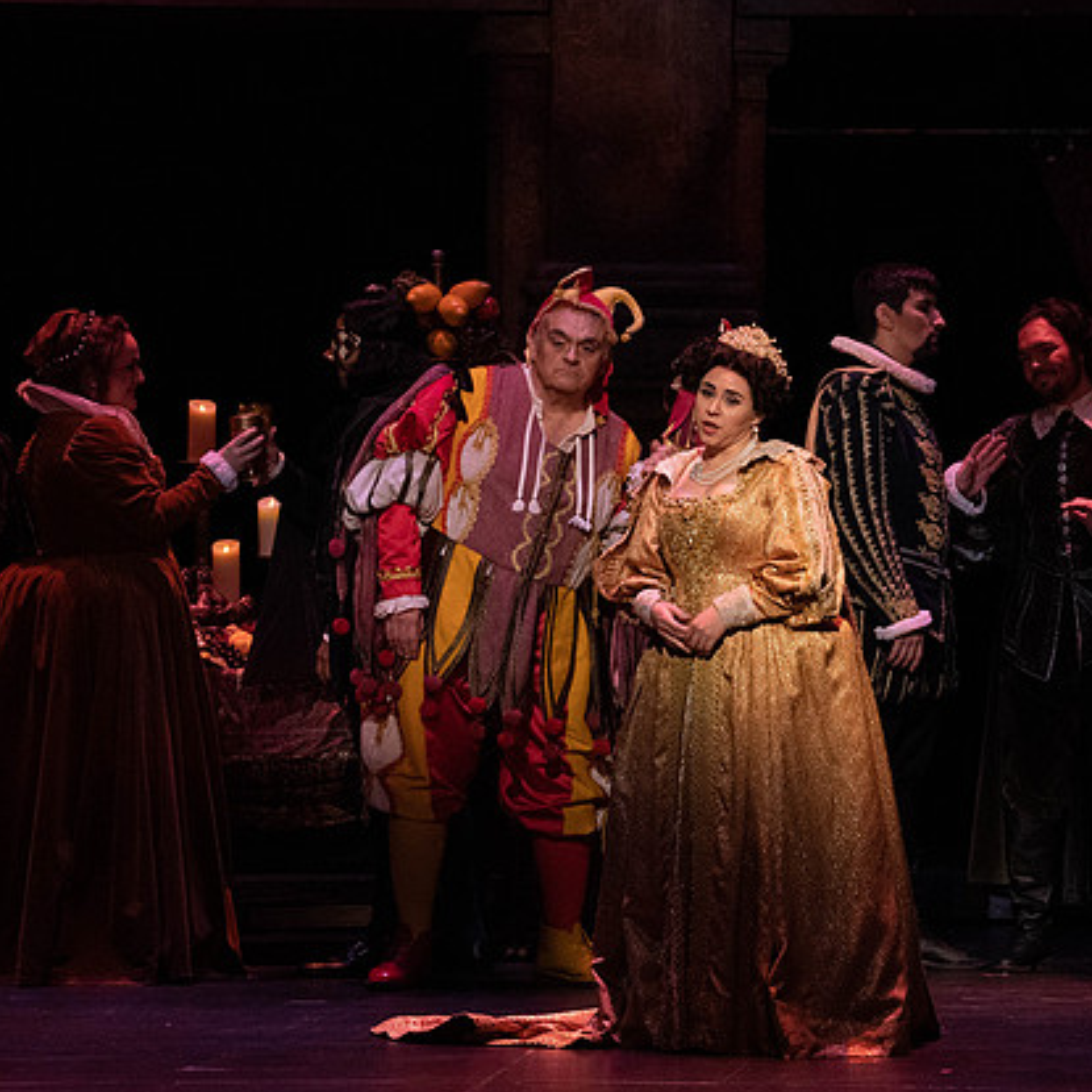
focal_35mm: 281
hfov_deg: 6.2
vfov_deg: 6.2
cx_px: 634
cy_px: 532
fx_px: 10029
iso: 5000
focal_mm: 200
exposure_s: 1/250
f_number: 8
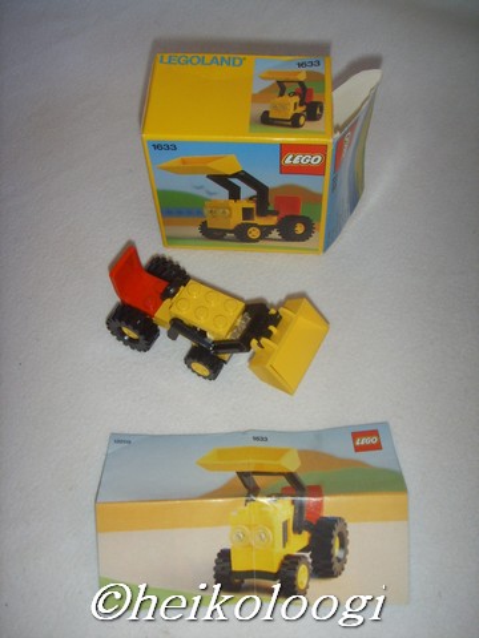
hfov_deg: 36.8
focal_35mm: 39
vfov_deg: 47.9
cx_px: 240
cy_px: 319
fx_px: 720
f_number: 3.5
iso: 100
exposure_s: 1/45
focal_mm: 6.6
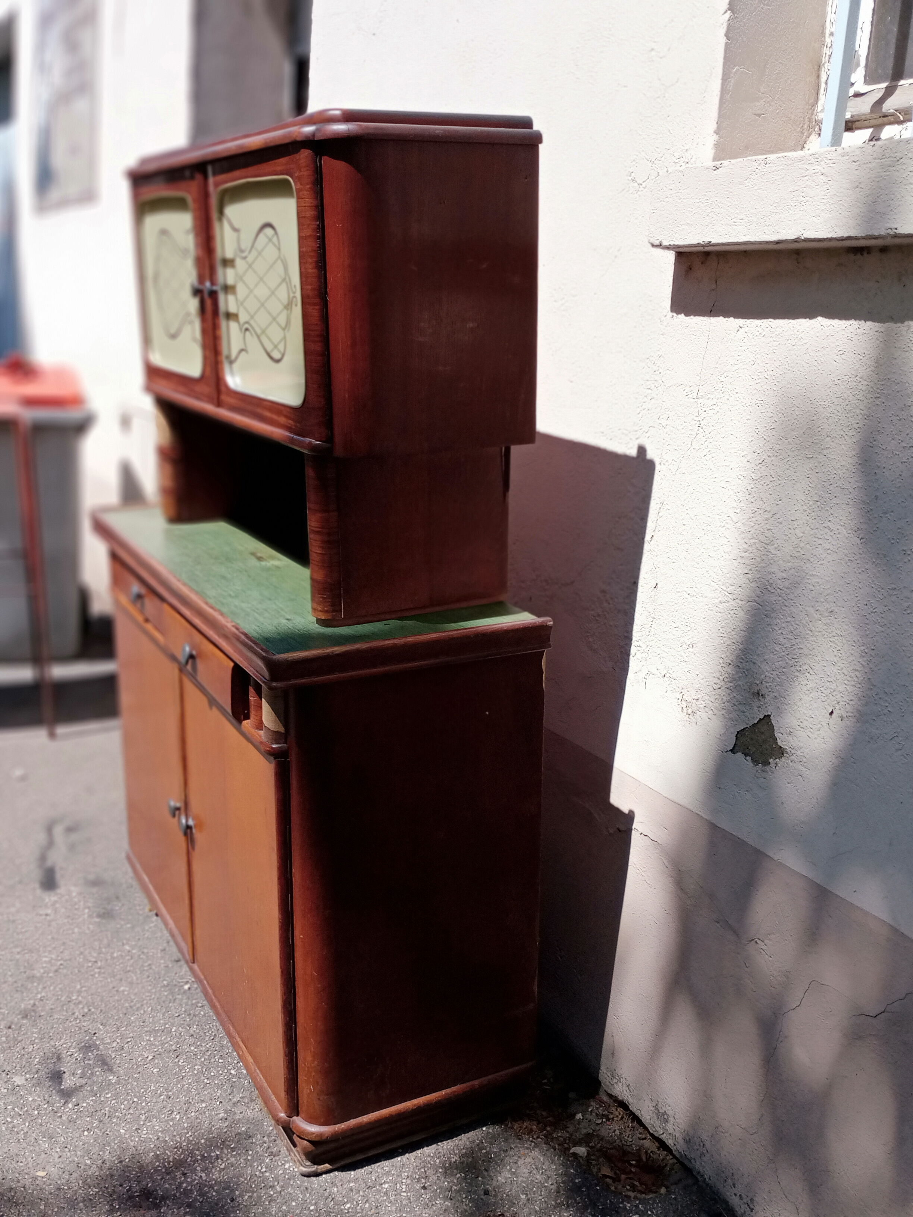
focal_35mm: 28
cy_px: 608
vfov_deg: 63.4
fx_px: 985
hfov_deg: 49.7
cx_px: 456
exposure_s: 1/1471
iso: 112
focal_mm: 4.05
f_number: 1.8
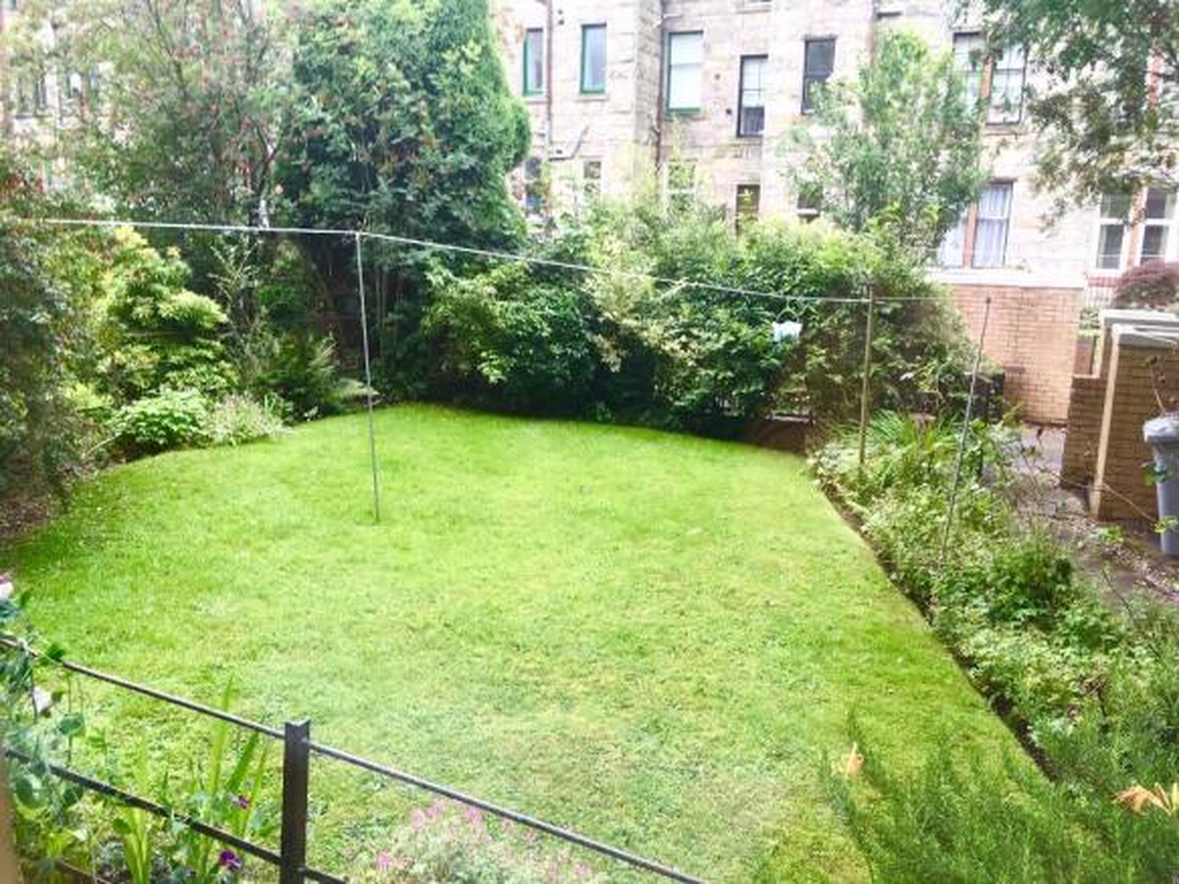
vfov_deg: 48.2
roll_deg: -2.0
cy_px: 442
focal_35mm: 29
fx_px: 988
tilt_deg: -12.6
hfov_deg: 61.7
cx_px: 590
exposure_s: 1/50
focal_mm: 4.15
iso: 25
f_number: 2.2
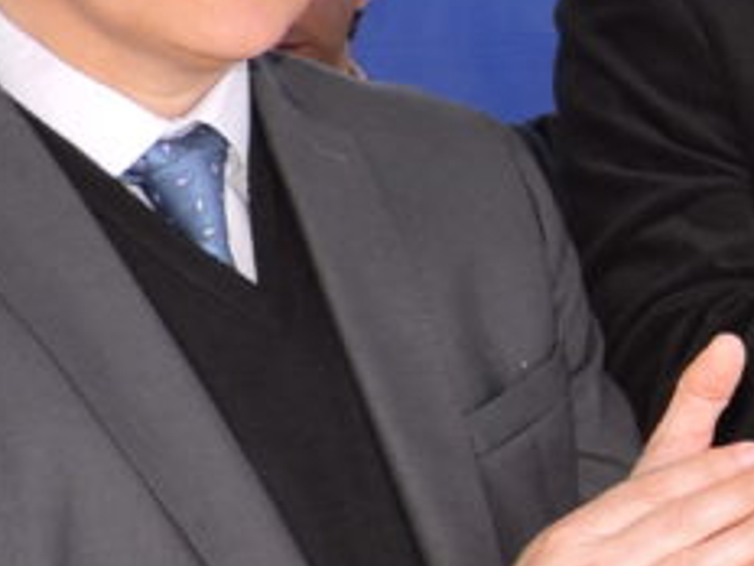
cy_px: 319
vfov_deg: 14.0
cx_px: 1592
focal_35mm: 106
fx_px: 2309
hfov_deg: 14.6
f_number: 3
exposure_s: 1/200
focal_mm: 4.3
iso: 100
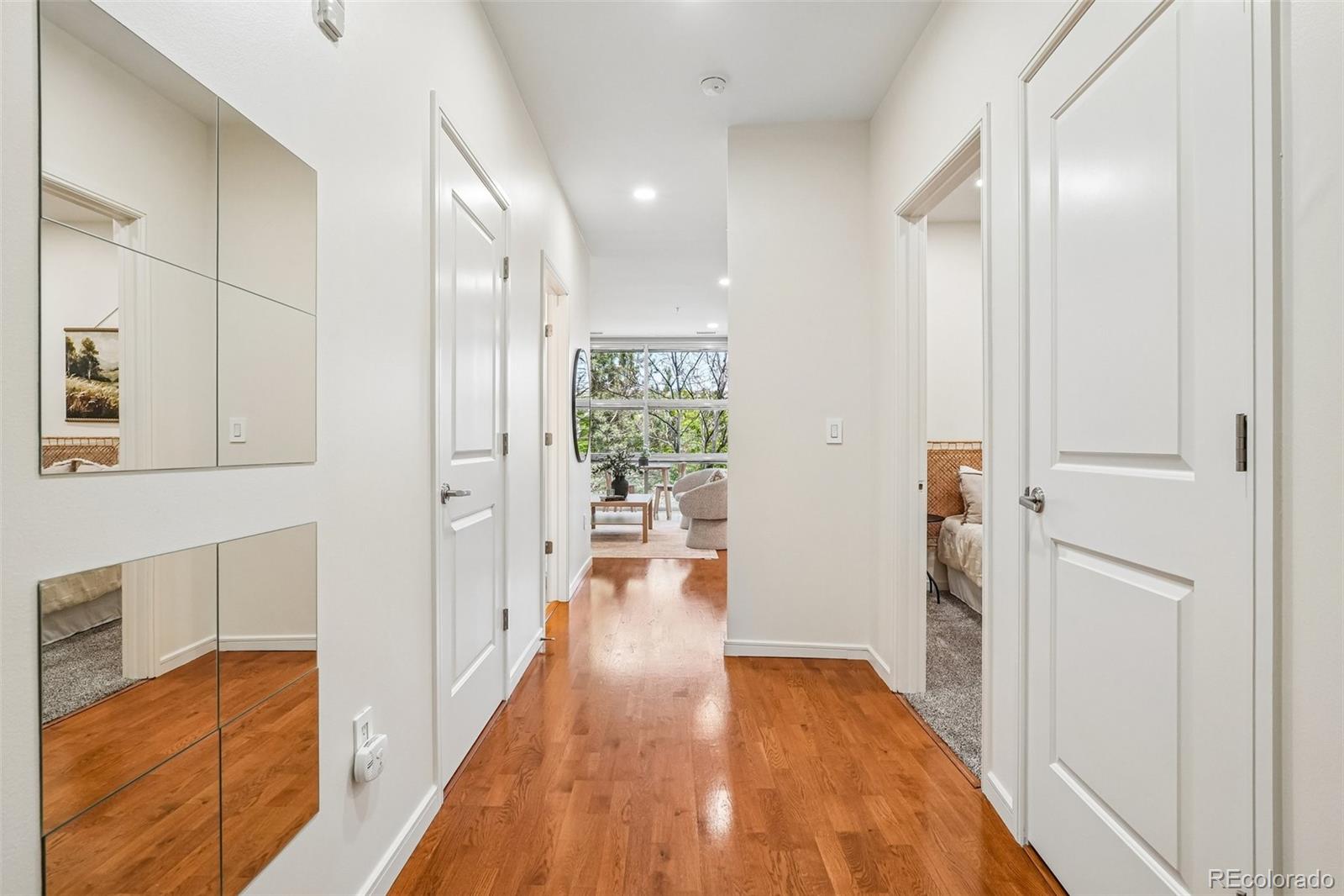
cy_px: 448
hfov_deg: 95.0
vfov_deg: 72.0
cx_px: 672
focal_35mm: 16
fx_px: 616
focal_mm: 11
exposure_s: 1/30
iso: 320
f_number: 8
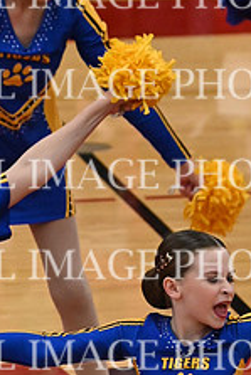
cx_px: 161
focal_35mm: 720
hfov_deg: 1.9
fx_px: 7518
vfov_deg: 2.9
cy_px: 400
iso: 6400
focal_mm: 185
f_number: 4
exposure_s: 1/400
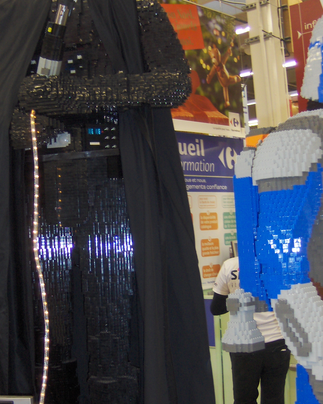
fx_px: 669
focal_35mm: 56
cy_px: 210
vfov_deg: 33.6
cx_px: 104
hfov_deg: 26.9
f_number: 2.8
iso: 122
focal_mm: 7.5
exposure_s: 1/60
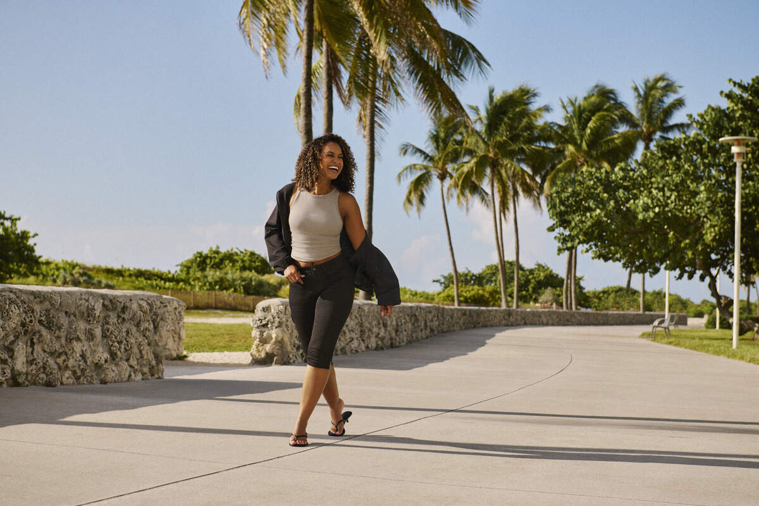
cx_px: 380
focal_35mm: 62
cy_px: 253
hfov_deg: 32.4
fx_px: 1307
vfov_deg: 21.9
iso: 400
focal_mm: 62
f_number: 5
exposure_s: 1/2000
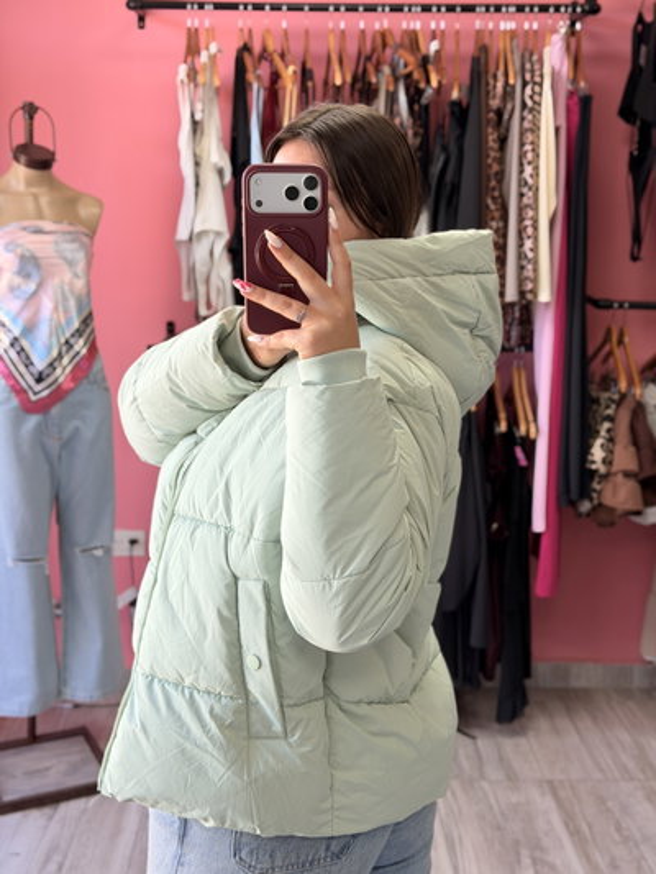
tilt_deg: -11.4
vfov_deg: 39.6
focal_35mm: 48
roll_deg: +0.6
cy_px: 437
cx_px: 328
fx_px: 1212
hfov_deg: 30.3
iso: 80
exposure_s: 1/121
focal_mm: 6.76
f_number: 1.78
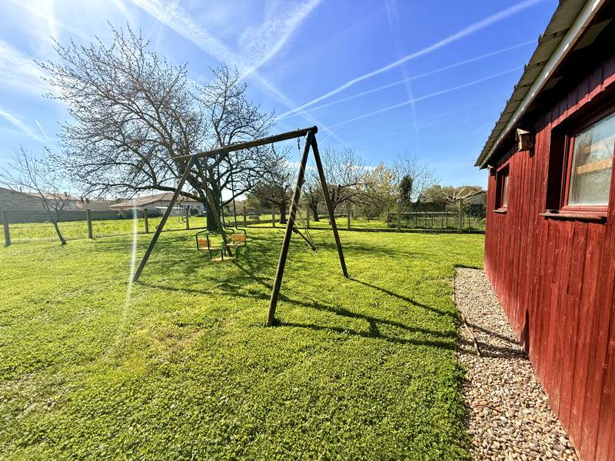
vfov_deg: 85.7
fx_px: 249
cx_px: 308
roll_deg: +1.9
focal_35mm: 14
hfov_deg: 102.1
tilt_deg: -3.8
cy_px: 230
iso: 50
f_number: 2.2
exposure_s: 1/1613
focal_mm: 2.22
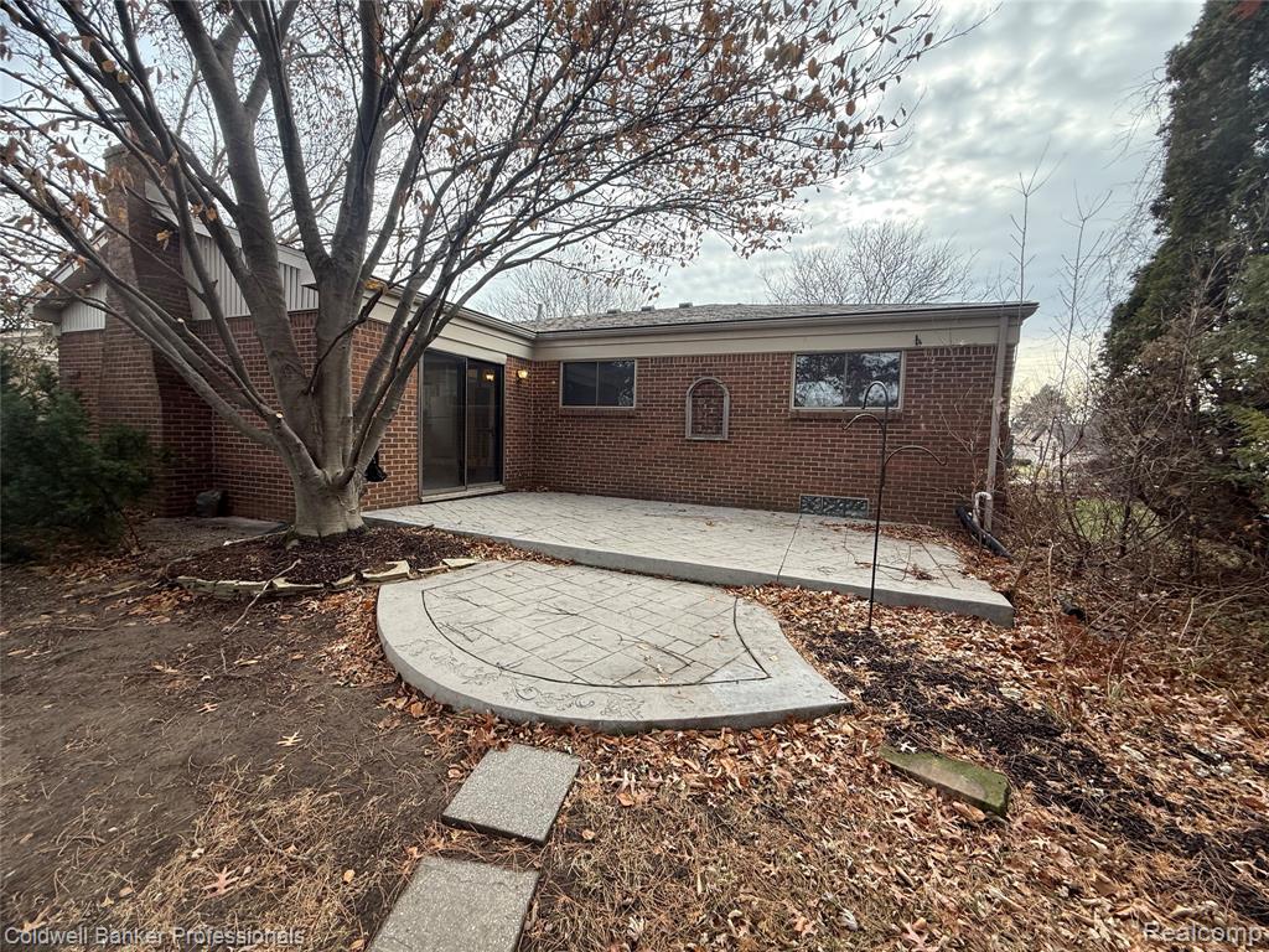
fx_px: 513
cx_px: 634
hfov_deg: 102.1
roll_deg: -2.0
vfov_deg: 85.7
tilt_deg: -3.5
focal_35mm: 14
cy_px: 476
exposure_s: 1/224
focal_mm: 2.22
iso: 64
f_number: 2.2
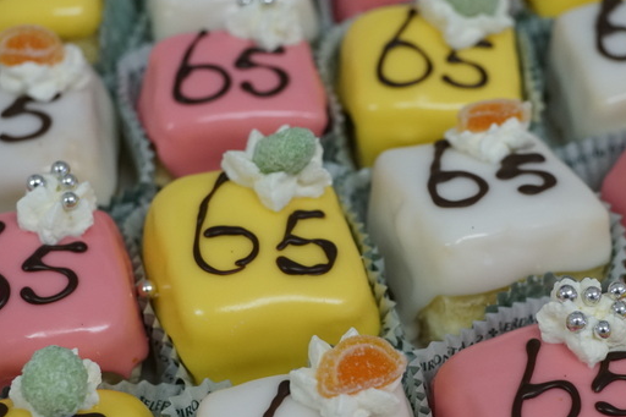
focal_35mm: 75
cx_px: 406
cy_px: 230
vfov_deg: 18.2
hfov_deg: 26.9
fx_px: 1304
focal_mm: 32
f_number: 4
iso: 1250
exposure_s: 1/60
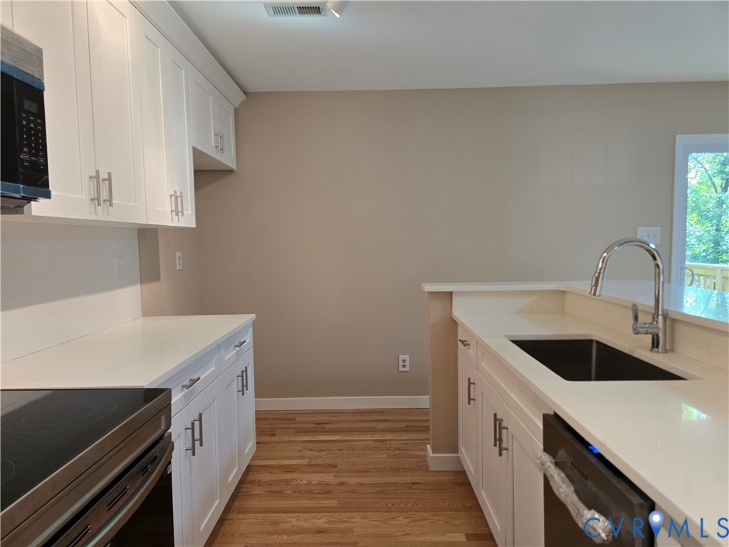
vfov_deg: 58.9
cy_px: 274
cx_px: 364
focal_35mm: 23
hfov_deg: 73.9
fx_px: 484
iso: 250
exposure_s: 1/120
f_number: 1.7
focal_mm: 6.3
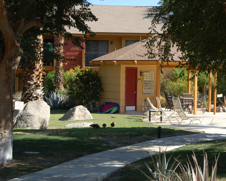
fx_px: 569
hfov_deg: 22.5
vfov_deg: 18.1
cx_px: 133
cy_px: 90
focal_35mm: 85
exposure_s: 1/250
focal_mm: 50
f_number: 8
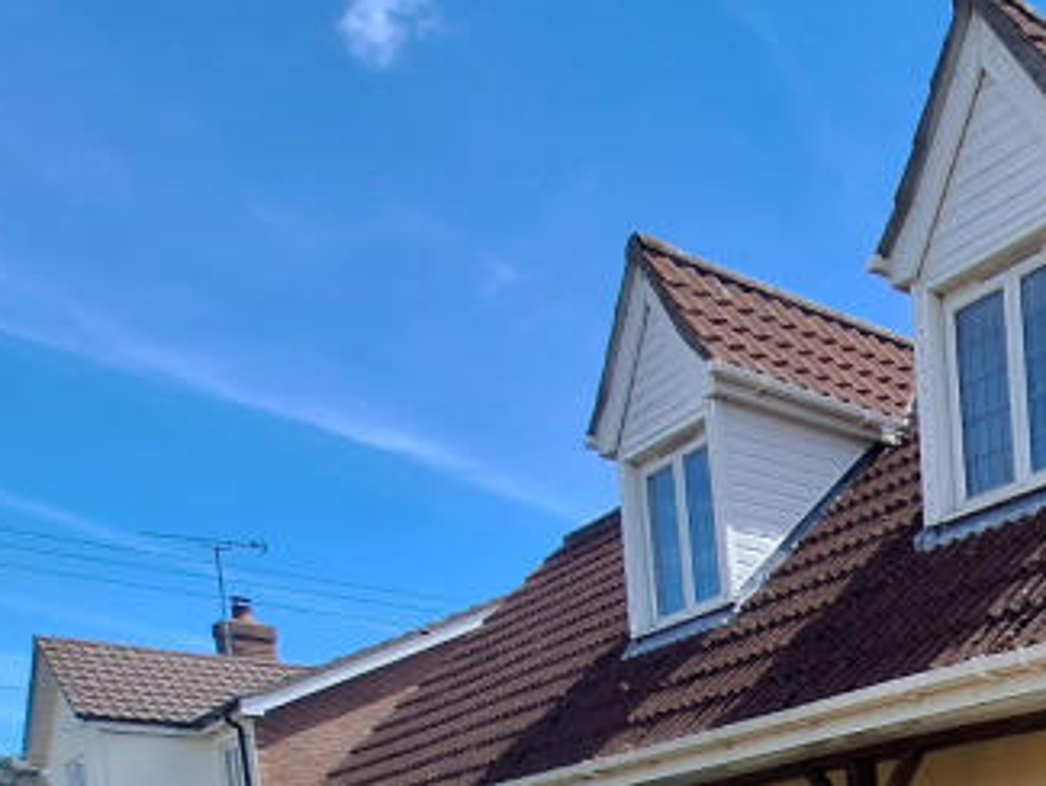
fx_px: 1239
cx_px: 1423
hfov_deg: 32.0
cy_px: 1073
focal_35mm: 41
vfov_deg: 27.8
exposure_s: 1/1883
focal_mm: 1.74
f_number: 2.2
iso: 40
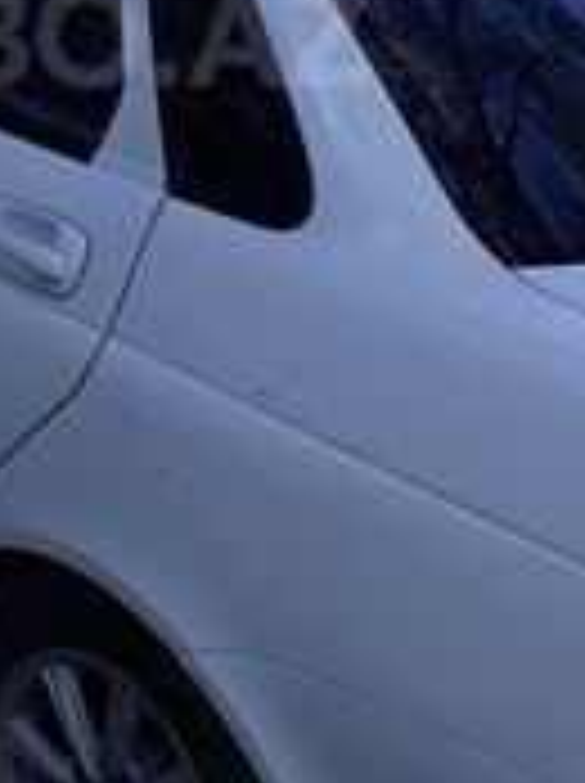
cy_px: 36
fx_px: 1739
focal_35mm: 77
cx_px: 22
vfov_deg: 24.4
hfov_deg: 18.7
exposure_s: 1/731
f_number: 1.9
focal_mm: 3.6
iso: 40
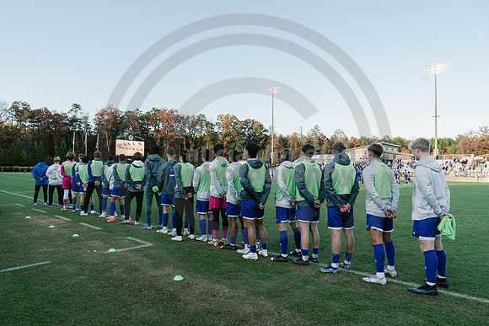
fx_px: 326
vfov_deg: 53.2
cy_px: 163
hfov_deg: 73.7
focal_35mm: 24
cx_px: 244
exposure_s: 1/800
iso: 1250
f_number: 5.6
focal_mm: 24
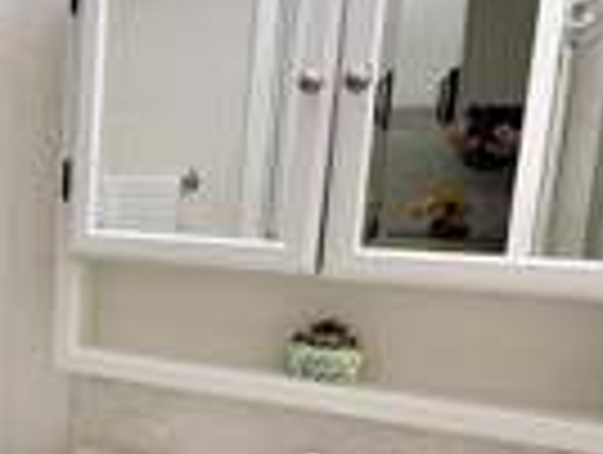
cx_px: -184
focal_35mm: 50
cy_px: 292
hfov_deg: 30.1
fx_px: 873
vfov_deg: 29.1
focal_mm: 2.22
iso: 80
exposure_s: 1/99
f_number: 2.2
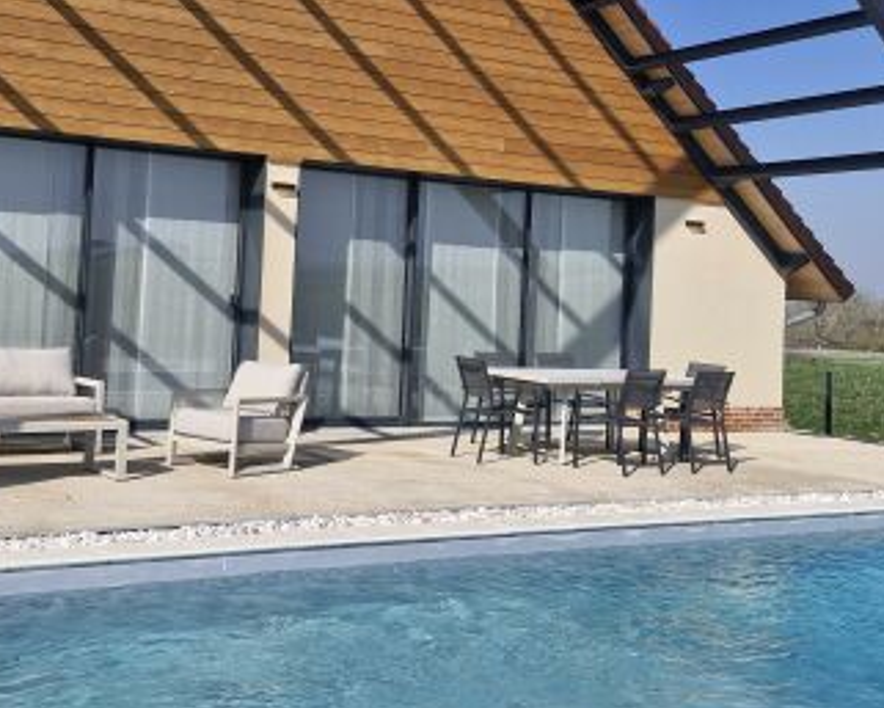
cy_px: 258
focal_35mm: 49
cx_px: 366
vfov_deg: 30.7
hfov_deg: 37.9
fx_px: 1282
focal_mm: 5.54
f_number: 1.8
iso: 50
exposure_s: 1/2984
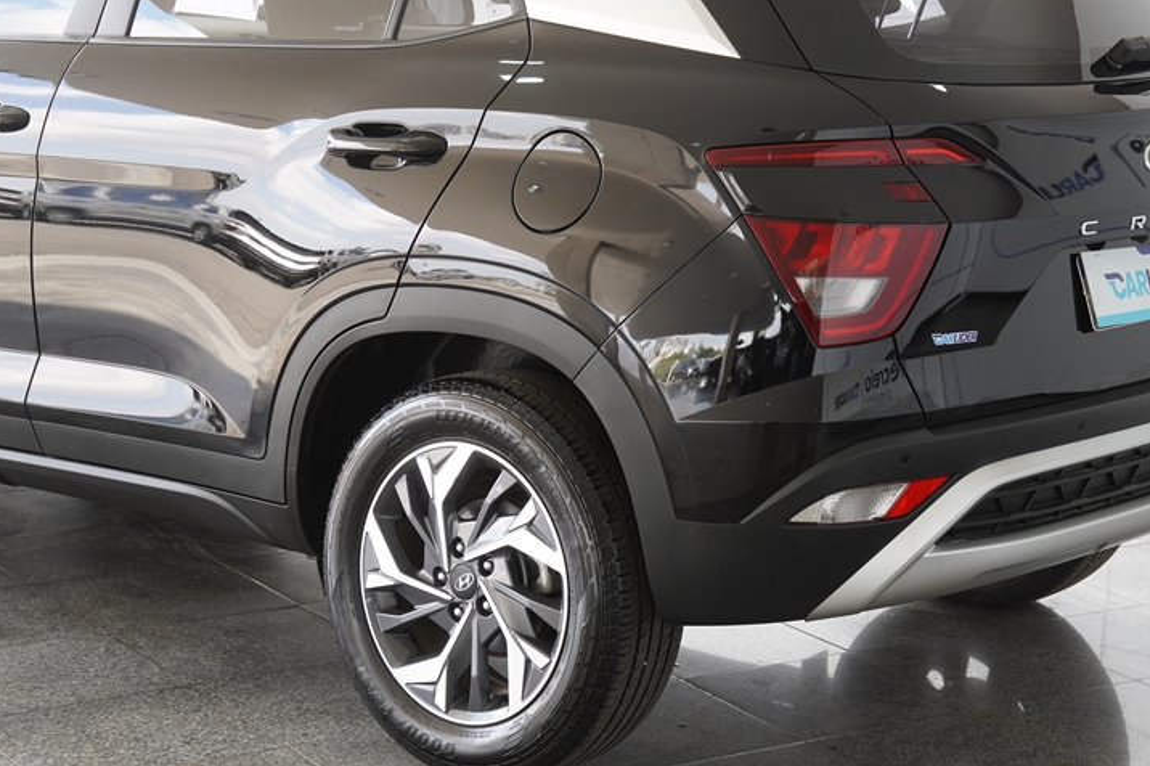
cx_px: 792
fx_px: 2673
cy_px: 275
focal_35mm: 84
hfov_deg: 24.1
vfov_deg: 16.3
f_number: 4
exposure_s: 1/60
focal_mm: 39
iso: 160
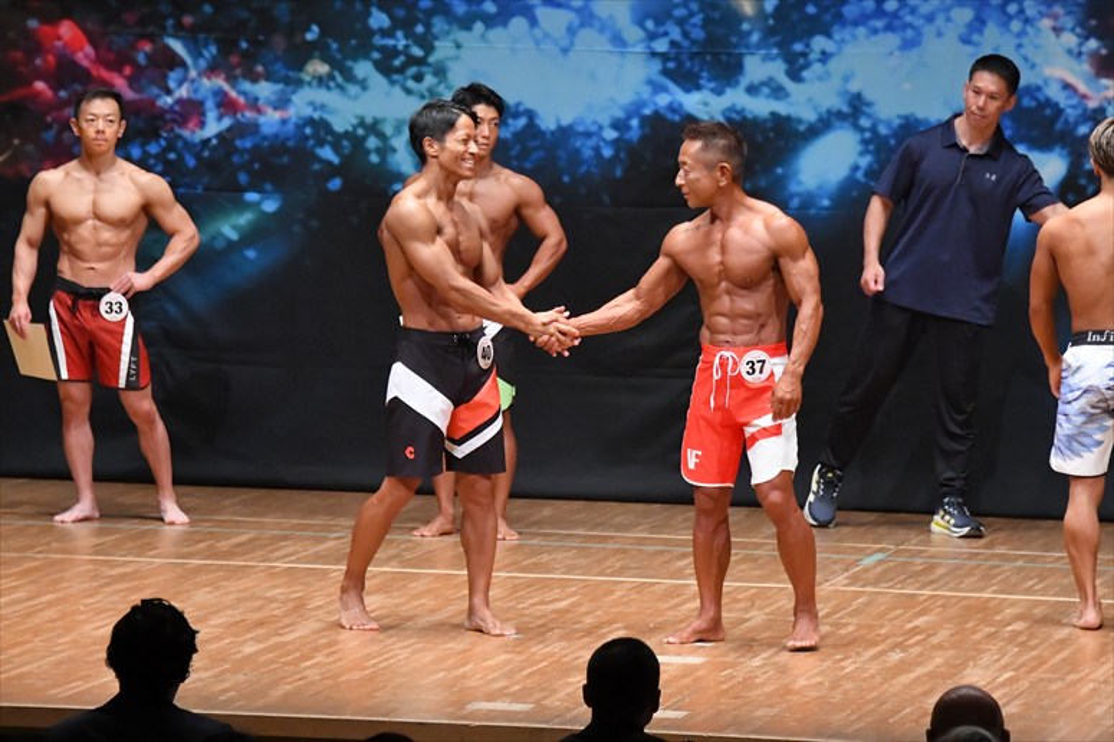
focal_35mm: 240
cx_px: 557
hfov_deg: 8.6
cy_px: 371
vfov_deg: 5.7
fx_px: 7423
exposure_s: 1/400
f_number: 5.6
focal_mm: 160
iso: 8000
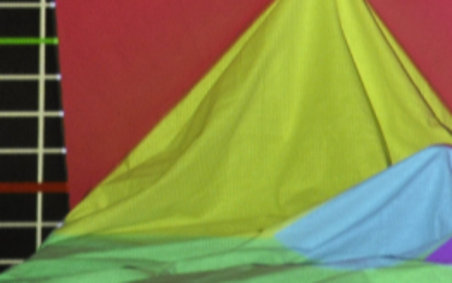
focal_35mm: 198
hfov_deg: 10.1
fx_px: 2440
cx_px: 749
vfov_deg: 6.6
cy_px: 47
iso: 800
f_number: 4.2
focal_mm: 34
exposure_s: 1/8
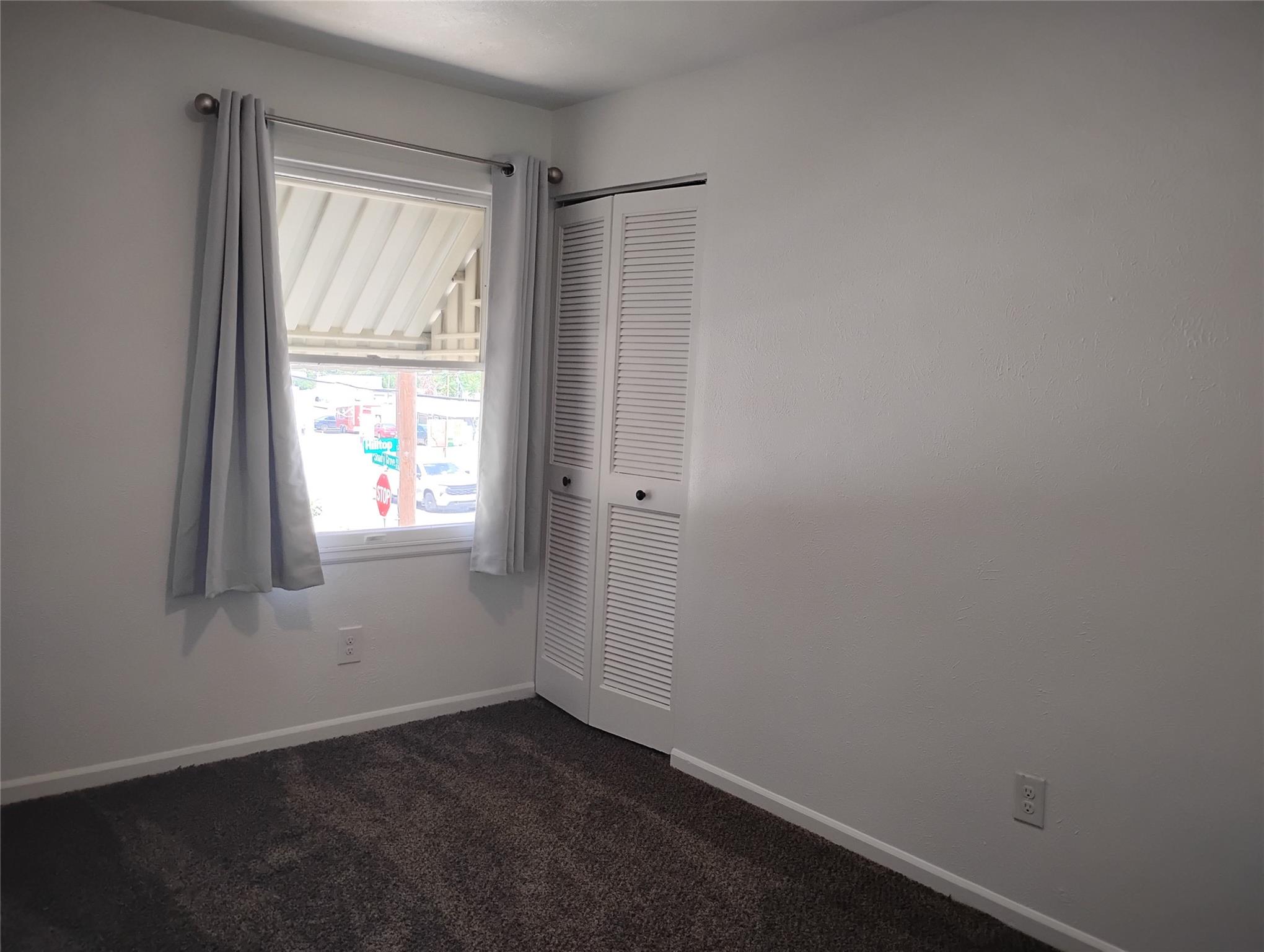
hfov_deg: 63.4
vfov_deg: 49.9
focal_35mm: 28
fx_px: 1024
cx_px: 632
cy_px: 476
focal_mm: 4.26
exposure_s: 1/120
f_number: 1.8
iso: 588
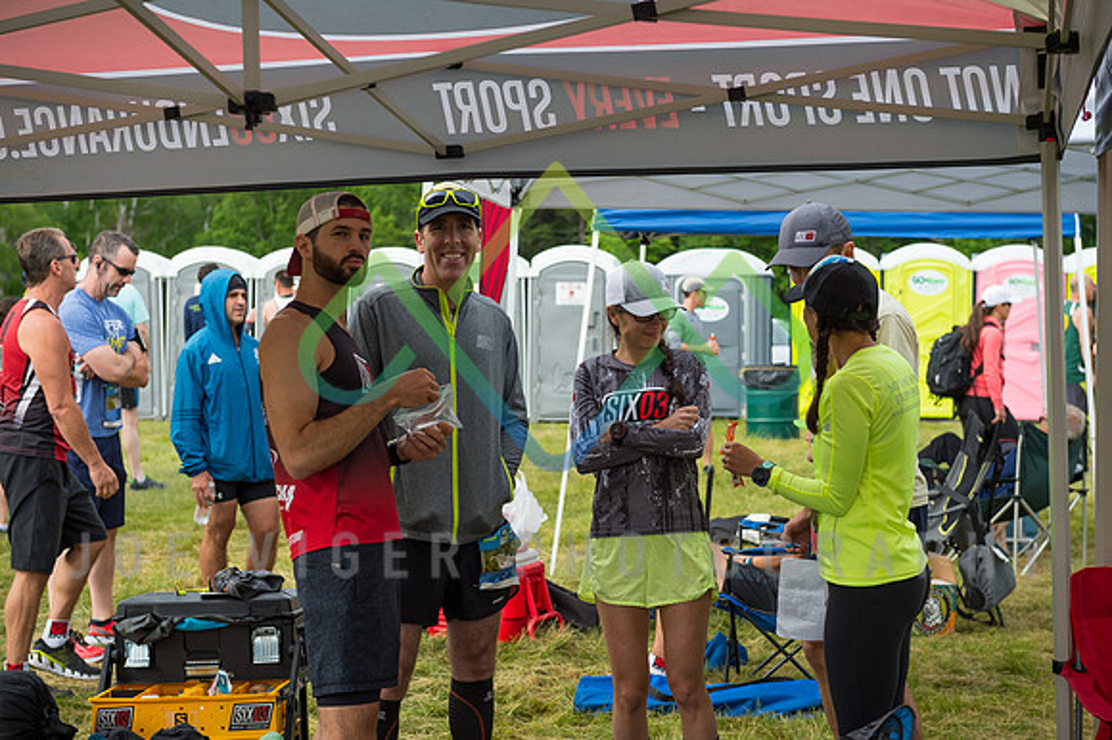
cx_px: 556
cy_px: 370
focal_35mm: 70
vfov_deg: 19.4
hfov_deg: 28.9
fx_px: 2161
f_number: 5.6
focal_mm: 70
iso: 640
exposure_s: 1/1000
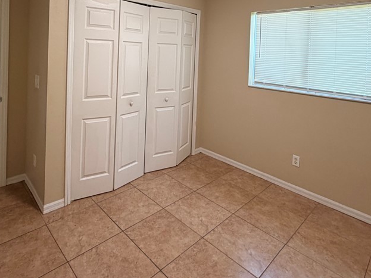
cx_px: 157
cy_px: 57
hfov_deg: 73.5
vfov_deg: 54.9
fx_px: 246
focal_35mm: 23
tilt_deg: -1.7
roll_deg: -1.4
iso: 250
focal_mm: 2.22
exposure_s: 1/120
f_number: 2.2
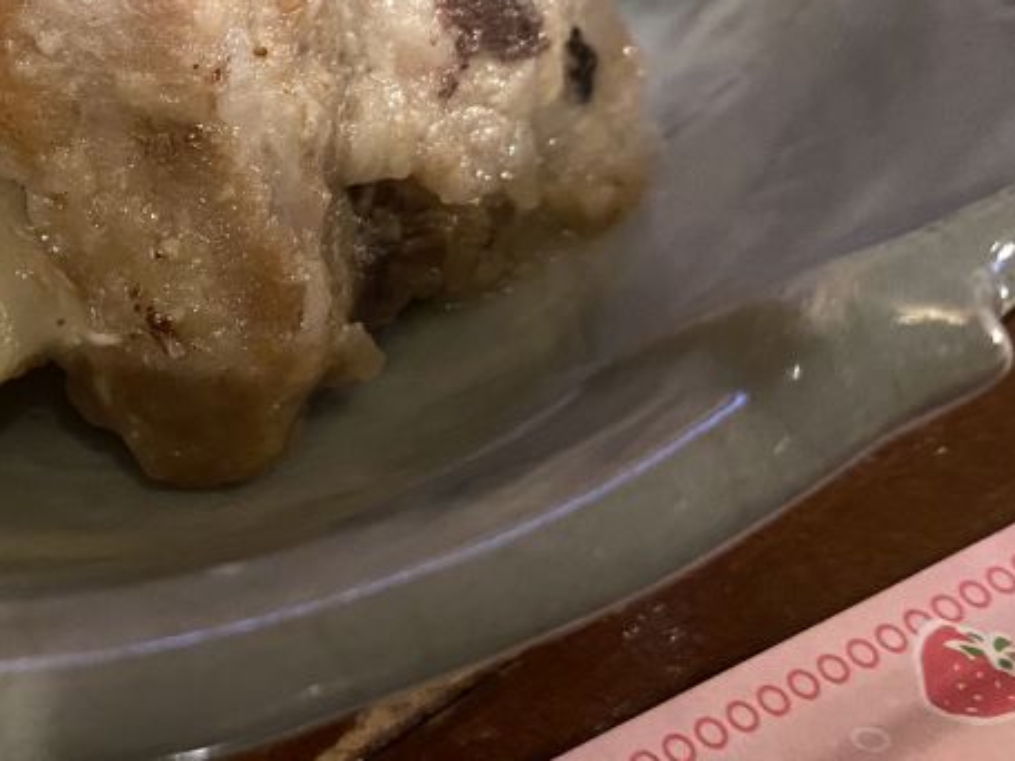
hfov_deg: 31.3
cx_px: 7
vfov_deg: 24.7
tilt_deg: -40.1
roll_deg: -3.6
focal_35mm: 57
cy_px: 29
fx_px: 1671
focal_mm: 4.25
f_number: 1.8
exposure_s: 1/30
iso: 500
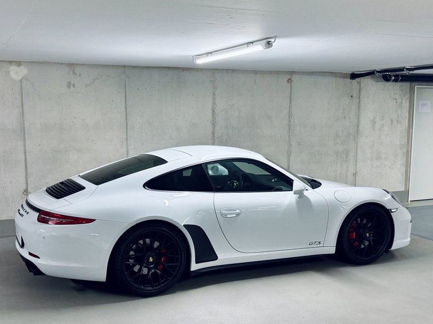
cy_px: 162
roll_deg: +0.0
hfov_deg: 71.6
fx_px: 300
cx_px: 216
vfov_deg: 56.8
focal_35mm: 24
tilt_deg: -8.9
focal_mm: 6.76
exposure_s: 1/100
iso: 200
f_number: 1.78
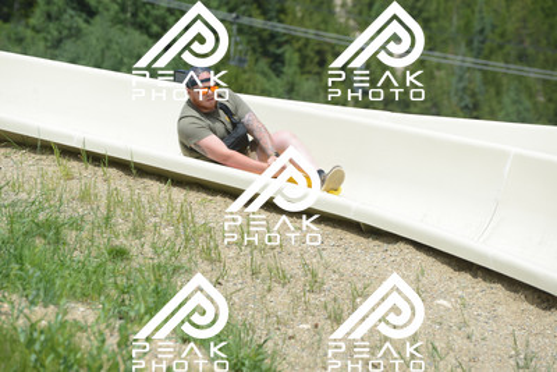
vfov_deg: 7.0
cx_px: 278
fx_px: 3018
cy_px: 186
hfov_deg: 10.5
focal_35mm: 195
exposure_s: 1/640
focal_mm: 195
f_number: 6.3
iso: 200
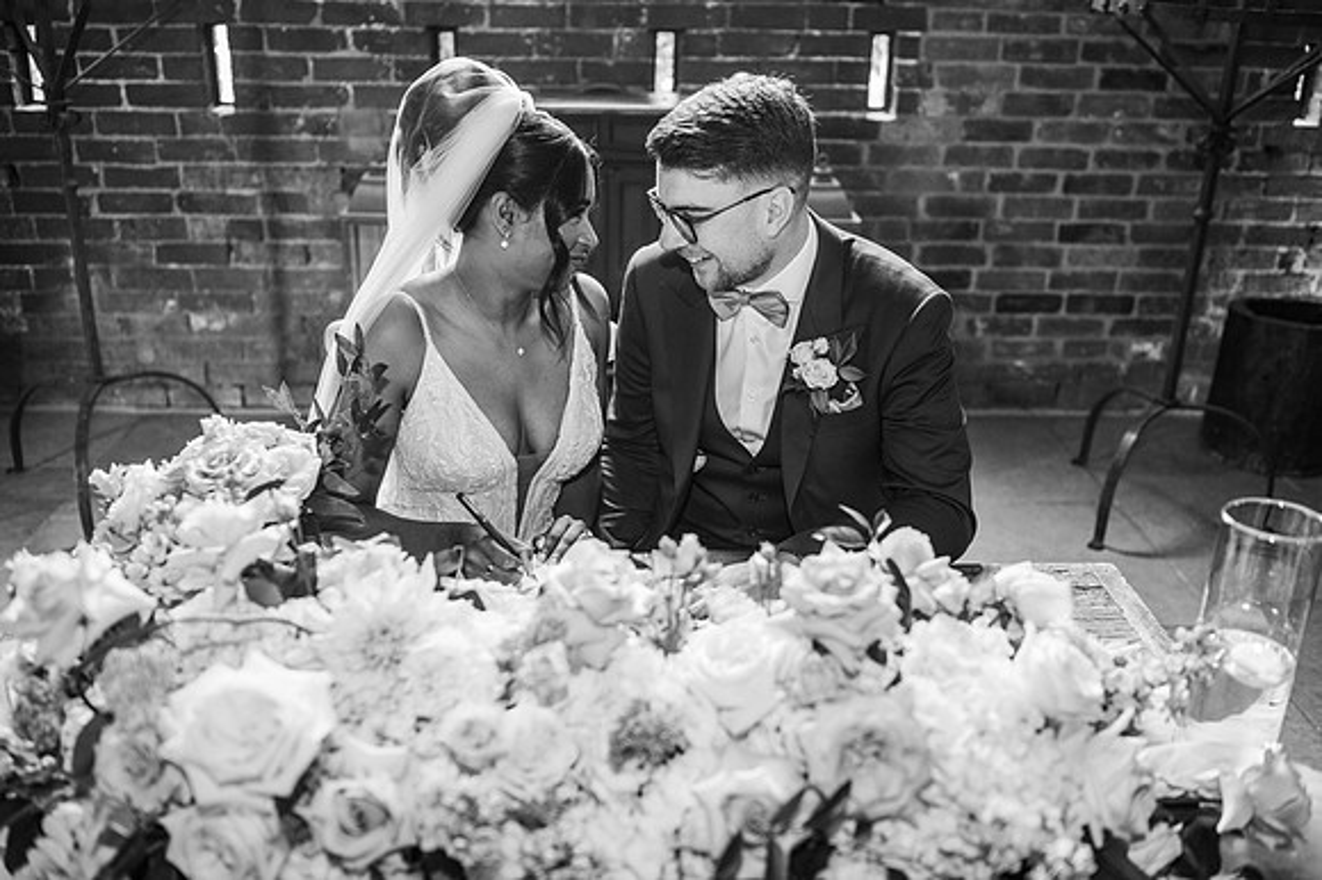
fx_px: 1284
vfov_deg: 37.8
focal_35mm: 35
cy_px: 440
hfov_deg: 54.5
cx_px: 661
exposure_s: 1/200
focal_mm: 35
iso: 1000
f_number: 2.2
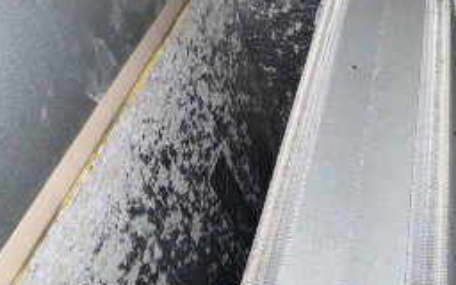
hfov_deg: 39.3
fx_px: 634
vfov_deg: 25.3
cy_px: 159
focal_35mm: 51
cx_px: 281
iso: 32
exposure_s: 1/758
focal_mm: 4.2
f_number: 1.8
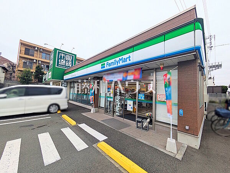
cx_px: 115
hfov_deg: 102.1
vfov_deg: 85.7
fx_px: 93
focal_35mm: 14
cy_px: 86
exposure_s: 1/515
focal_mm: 1.83
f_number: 2.2
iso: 51
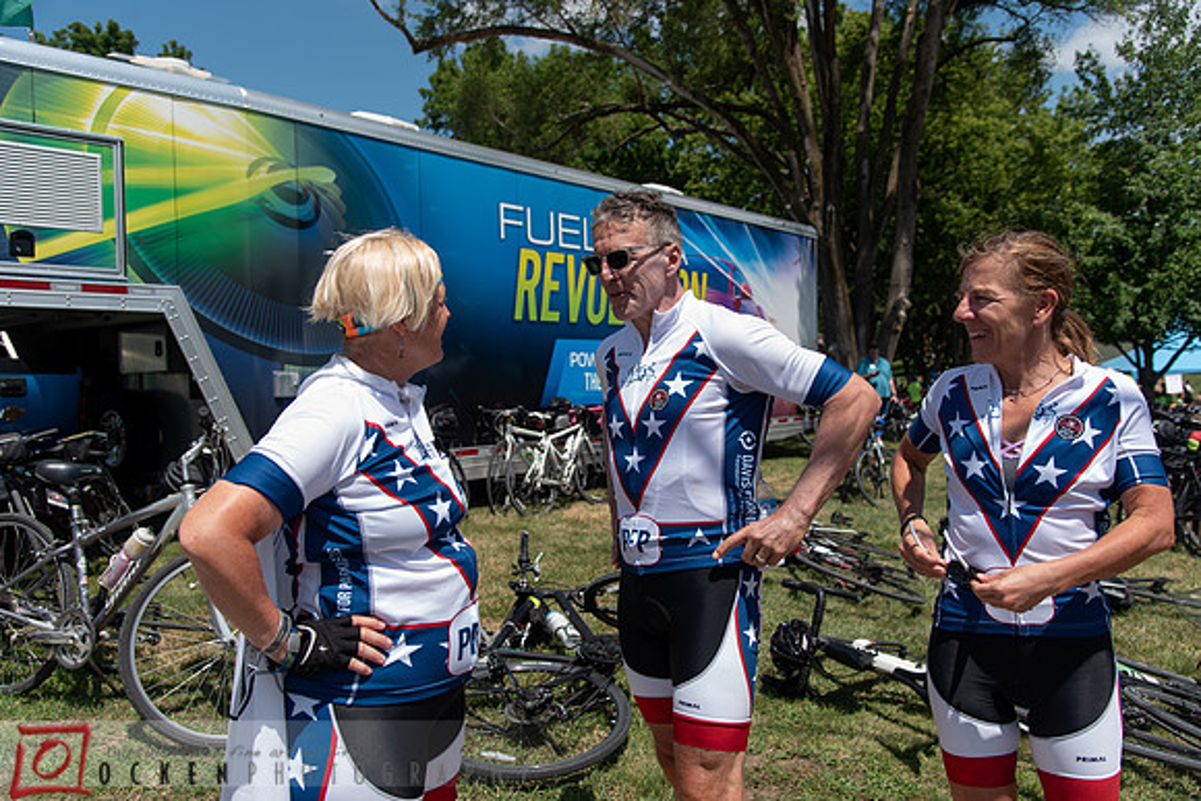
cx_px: 600
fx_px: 1001
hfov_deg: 61.9
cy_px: 400
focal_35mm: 30
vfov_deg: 43.6
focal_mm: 30
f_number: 4.5
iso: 200
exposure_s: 1/1000
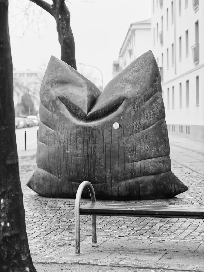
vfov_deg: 22.7
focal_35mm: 86
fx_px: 675
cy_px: 136
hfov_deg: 17.2
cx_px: 102
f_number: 2
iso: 400
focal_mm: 43
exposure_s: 1/160
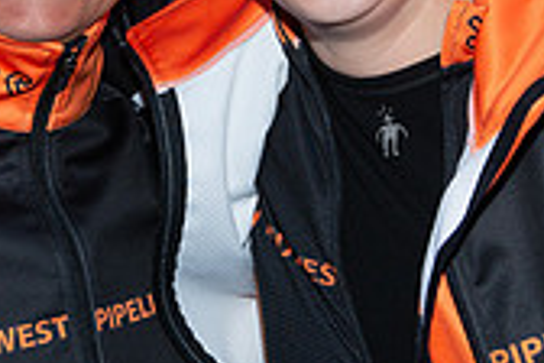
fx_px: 1979
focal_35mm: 131
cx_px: 214
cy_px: 131
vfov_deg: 10.5
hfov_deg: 15.6
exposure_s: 1/80
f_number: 8
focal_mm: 38
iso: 640
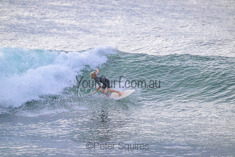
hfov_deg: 2.6
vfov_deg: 1.7
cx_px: 118
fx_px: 5223
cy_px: 78
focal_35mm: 800
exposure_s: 1/2000
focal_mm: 800
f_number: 11
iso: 2200
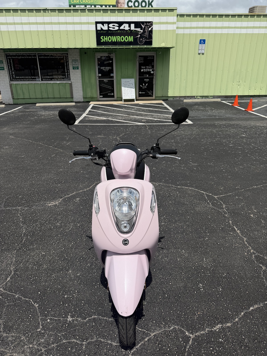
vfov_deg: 71.6
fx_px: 247
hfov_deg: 56.8
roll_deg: +1.7
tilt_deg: -23.0
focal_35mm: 24
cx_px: 134
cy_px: 178
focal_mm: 6.76
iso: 80
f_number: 1.78
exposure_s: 1/9091
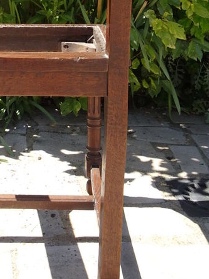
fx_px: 435
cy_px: 11
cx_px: 8
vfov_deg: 33.1
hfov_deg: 25.9
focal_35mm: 54
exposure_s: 1/320
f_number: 3.5
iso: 80
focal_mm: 4.1
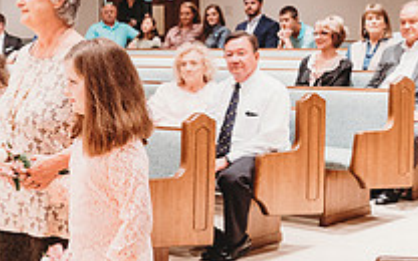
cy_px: 105
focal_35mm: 91
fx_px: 1037
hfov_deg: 20.7
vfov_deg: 14.4
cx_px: -131
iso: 5000
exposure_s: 1/125
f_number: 4
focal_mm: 32
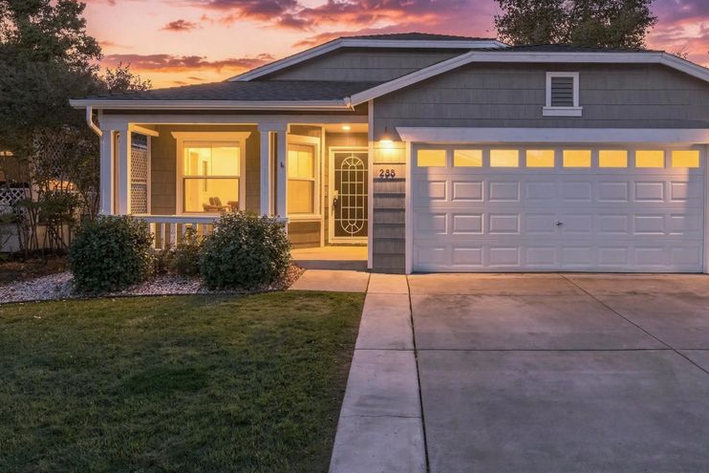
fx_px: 571
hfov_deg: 63.4
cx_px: 398
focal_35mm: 29
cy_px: 202
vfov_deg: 44.9
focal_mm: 21
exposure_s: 1/250
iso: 250
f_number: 8
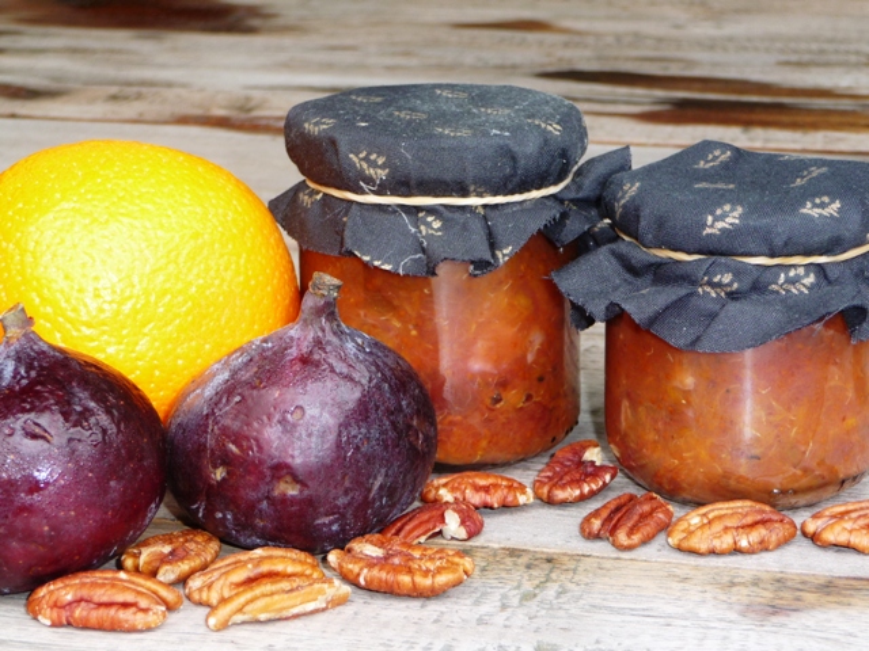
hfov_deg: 22.0
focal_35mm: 89
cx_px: 434
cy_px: 326
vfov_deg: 16.6
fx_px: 2234
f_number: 4.7
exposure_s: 1/40
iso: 100
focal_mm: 15.2
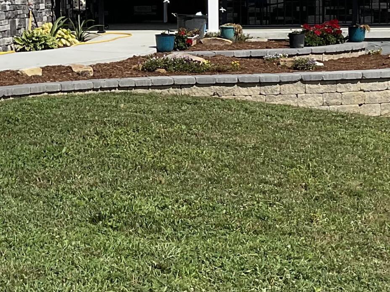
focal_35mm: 94
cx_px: 52
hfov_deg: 20.5
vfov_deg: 15.7
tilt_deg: -4.4
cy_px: 79
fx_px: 1059
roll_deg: +1.7
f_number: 1.8
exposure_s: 1/3534
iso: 16
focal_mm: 3
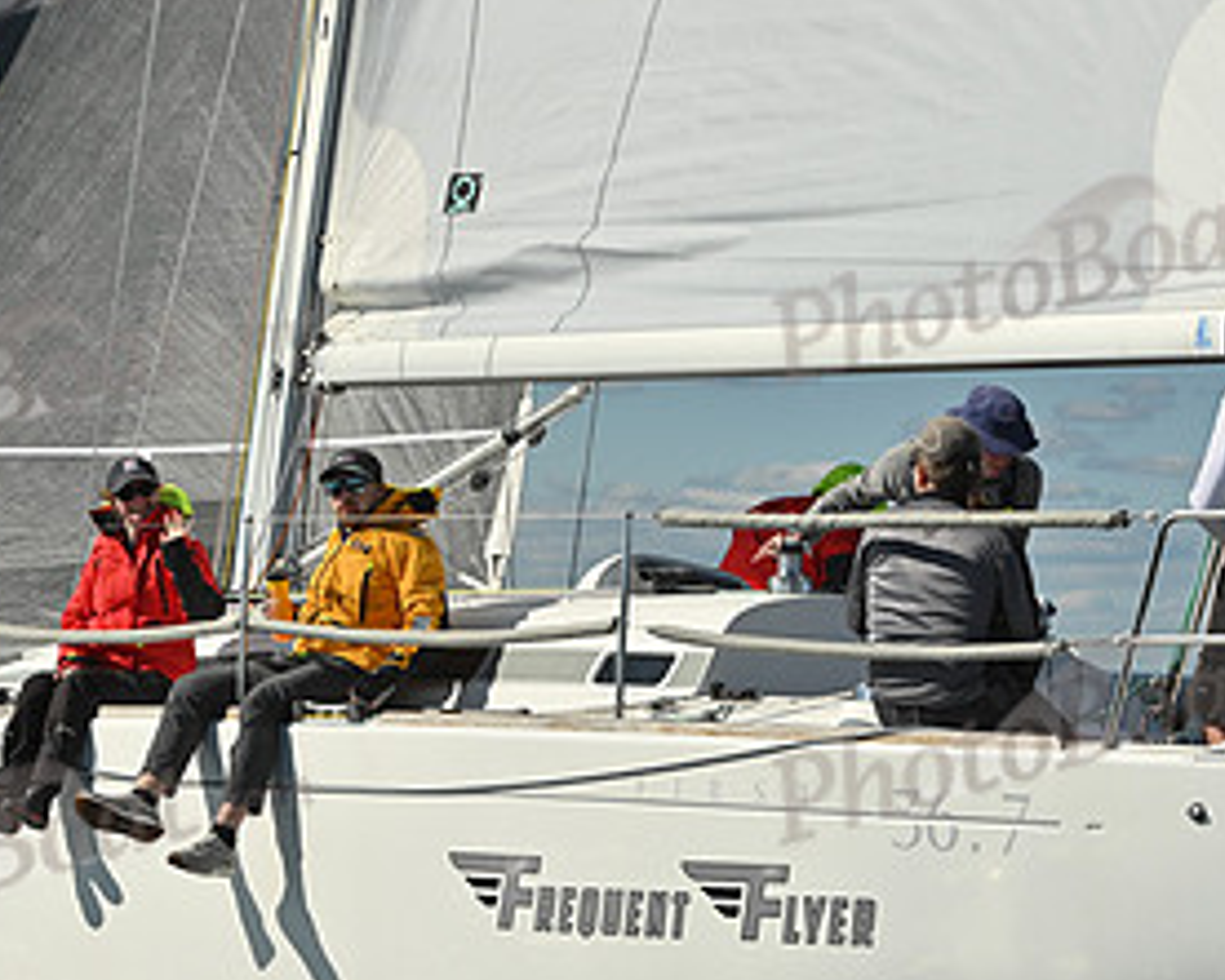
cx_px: 546
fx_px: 5005
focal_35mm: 138
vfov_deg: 11.2
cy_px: 561
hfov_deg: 14.0
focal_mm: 70
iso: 320
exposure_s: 1/1600
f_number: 10
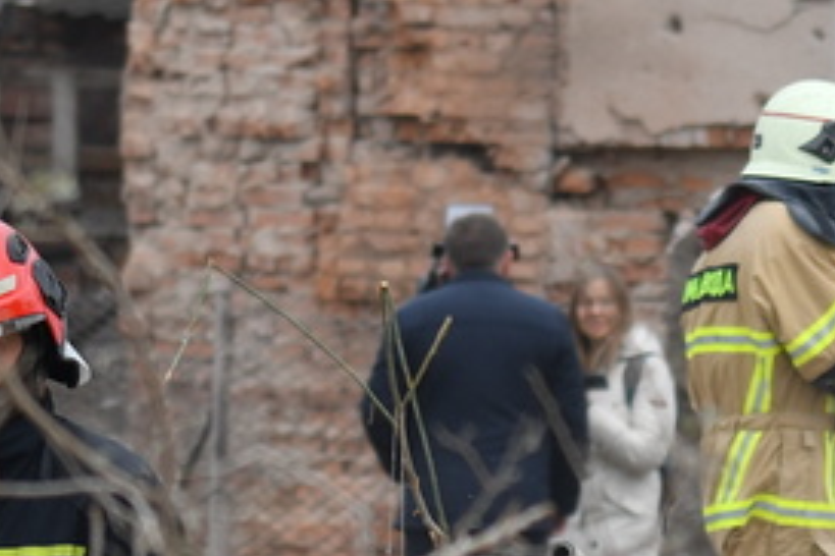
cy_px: 136
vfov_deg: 2.0
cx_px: 1398
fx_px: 15678
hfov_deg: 3.0
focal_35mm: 676
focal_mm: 120
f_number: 4
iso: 125
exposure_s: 1/800
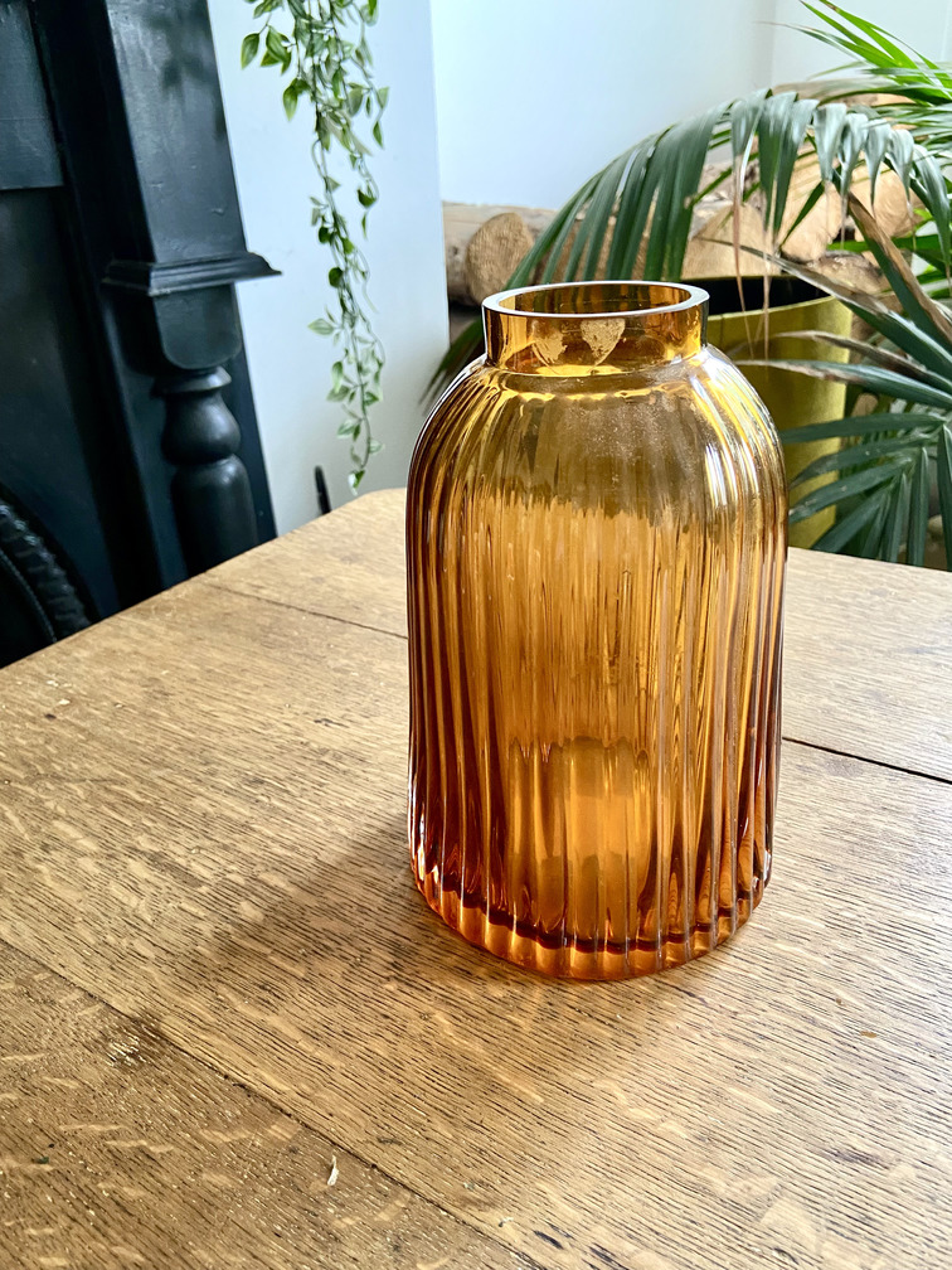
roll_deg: +2.9
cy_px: 635
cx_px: 476
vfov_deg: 67.3
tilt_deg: -27.0
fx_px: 953
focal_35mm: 26
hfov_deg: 53.1
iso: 320
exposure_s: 1/60
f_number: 1.8
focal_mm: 4.25
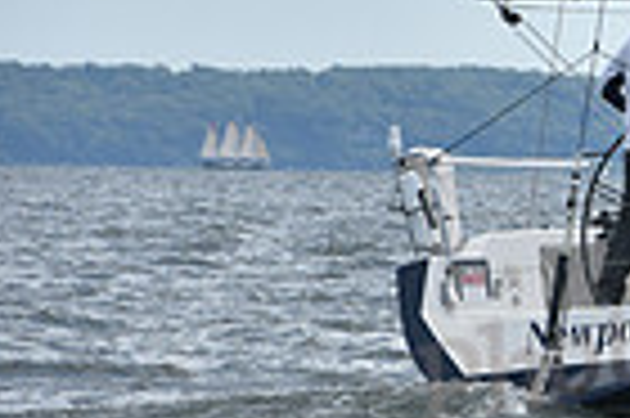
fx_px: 14473
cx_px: 1287
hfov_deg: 2.5
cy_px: 20
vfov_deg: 1.7
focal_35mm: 828
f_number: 9
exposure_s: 1/1000
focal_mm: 200
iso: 320
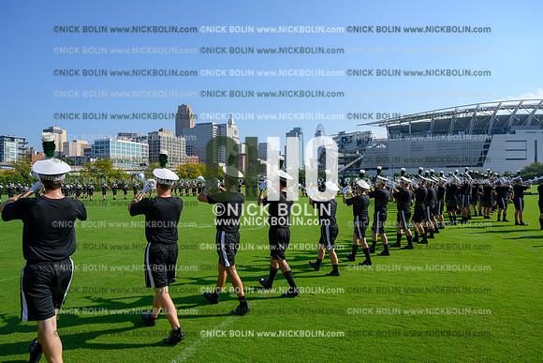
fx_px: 362
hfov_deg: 73.7
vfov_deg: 53.2
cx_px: 272
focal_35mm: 24
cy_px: 182
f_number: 7.1
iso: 80
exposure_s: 1/400
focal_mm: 24
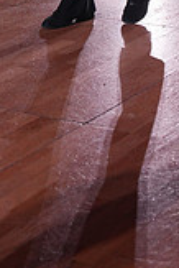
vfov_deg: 15.3
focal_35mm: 121
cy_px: -164
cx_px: 226
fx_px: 900
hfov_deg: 11.1
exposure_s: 1/500
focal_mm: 34
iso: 1000
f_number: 4
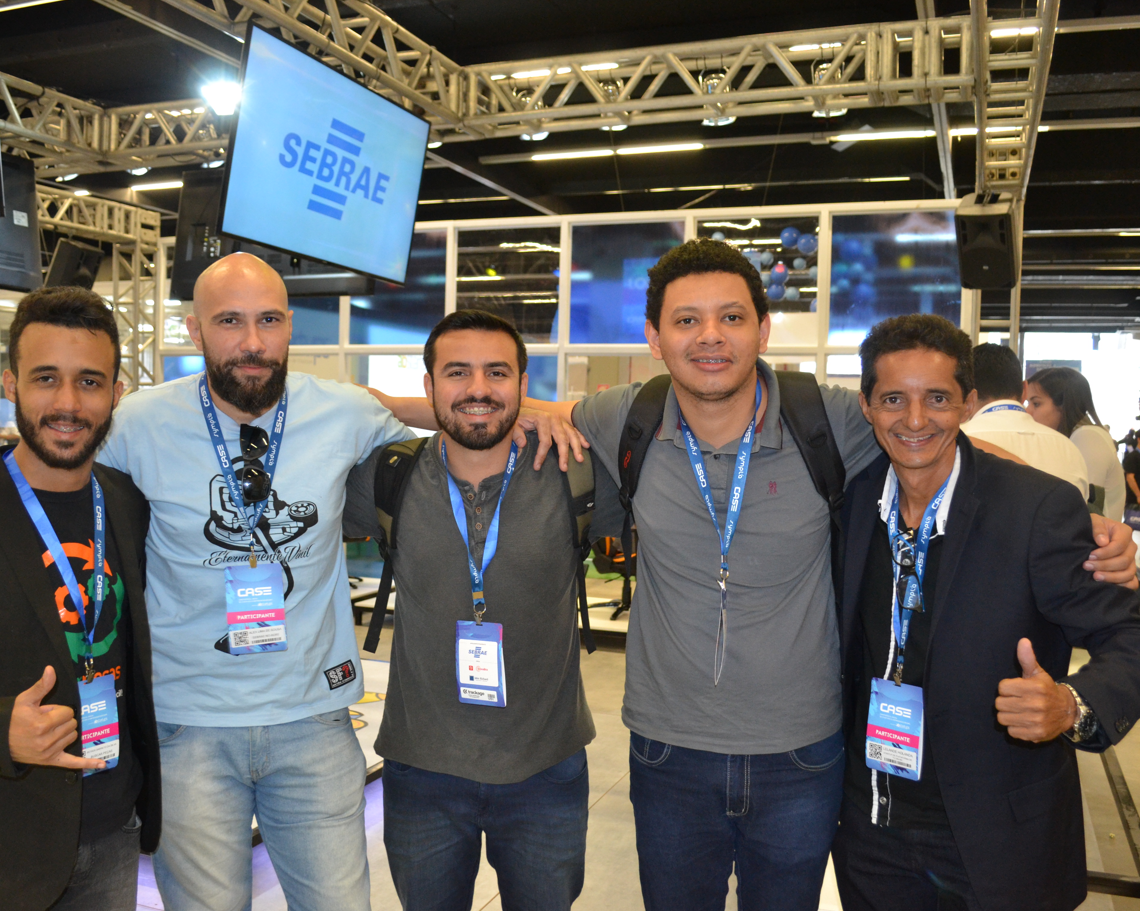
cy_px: 452
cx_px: 555
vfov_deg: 47.1
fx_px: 1046
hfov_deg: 57.2
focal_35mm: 31
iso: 1100
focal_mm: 18
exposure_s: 1/60
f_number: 3.5
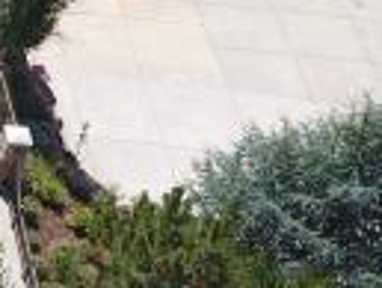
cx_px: -506
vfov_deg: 14.8
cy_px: 27
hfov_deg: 14.2
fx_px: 1094
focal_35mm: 99
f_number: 2.8
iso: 100
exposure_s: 1/657
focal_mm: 3.61
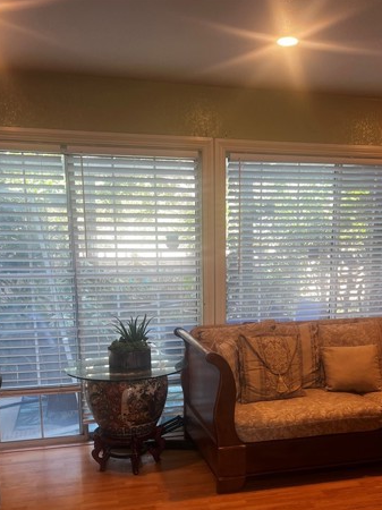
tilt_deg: -12.3
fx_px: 545
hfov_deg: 38.5
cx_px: 220
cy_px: 356
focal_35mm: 37
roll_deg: -0.2
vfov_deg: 48.9
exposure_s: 1/60
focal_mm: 5.1
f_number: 1.6
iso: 80
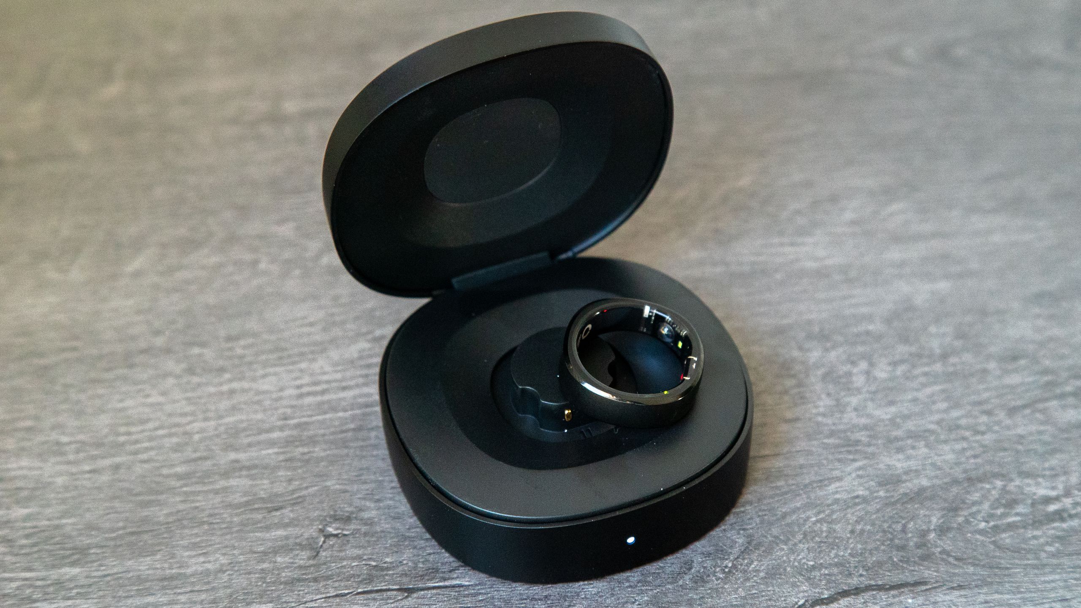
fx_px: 3154
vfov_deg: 11.0
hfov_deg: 19.4
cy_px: 304
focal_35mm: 110
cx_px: 540
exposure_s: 1/125
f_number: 8
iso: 8000
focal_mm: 105
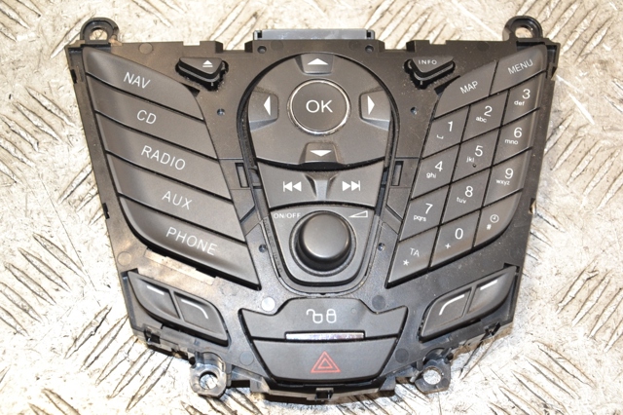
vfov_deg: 15.7
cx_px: 312
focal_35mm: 87
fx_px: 1505
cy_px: 208
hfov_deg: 23.4
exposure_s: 1/100
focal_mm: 58
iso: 800
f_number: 5
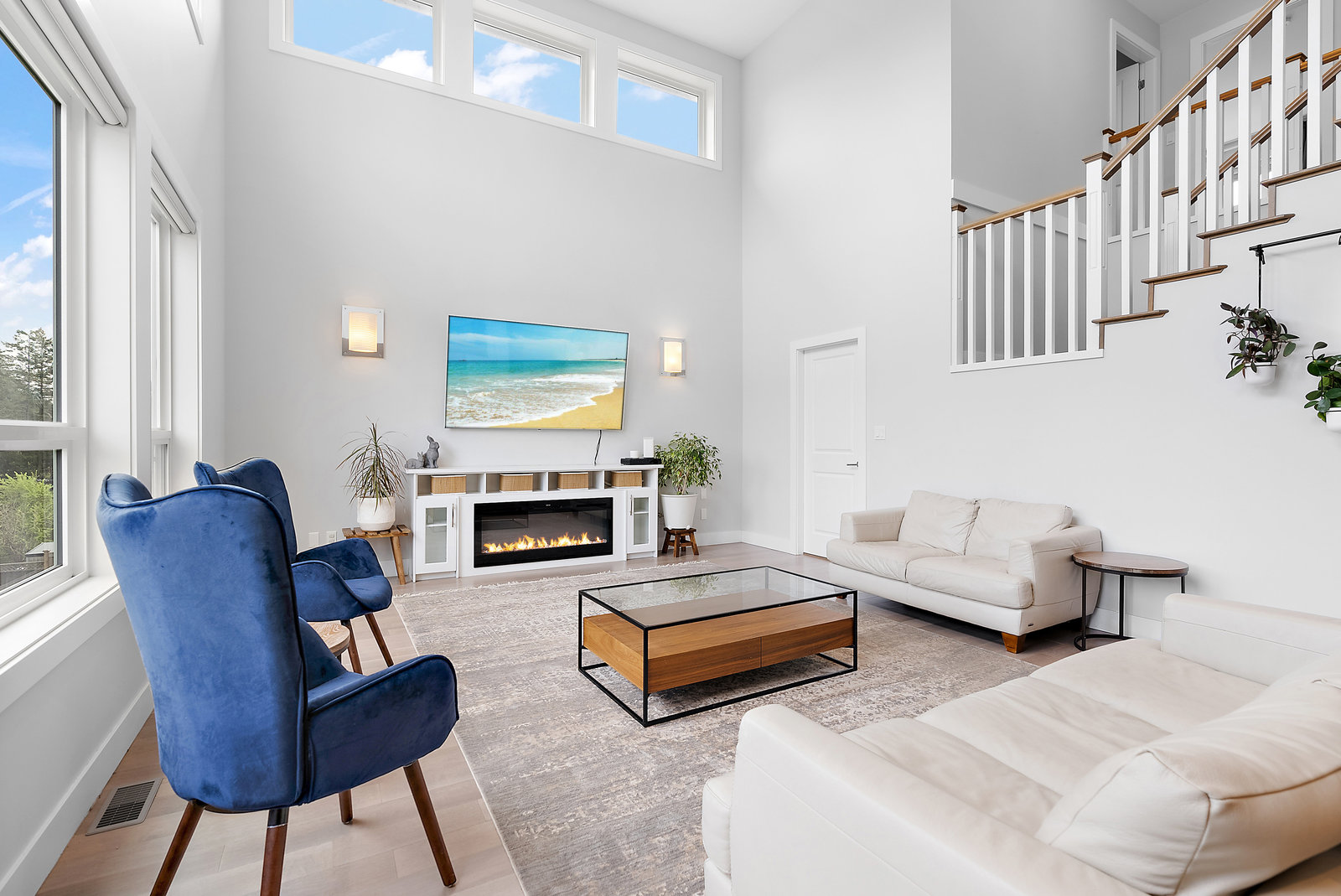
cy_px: 448
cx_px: 670
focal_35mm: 16
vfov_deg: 73.8
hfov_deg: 96.7
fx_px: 596
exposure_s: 1/15
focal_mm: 16
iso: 320
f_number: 7.1
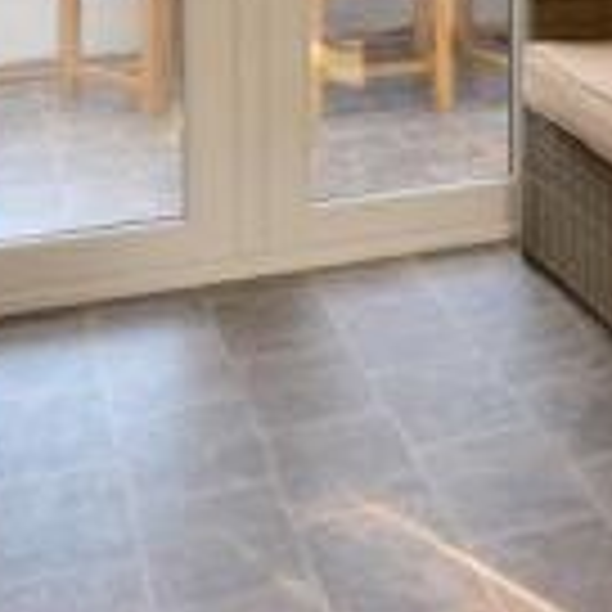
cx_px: 832
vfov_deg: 17.7
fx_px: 1720
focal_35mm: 86
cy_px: -351
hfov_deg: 18.5
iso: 200
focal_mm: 14
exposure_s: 1/10
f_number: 4.8
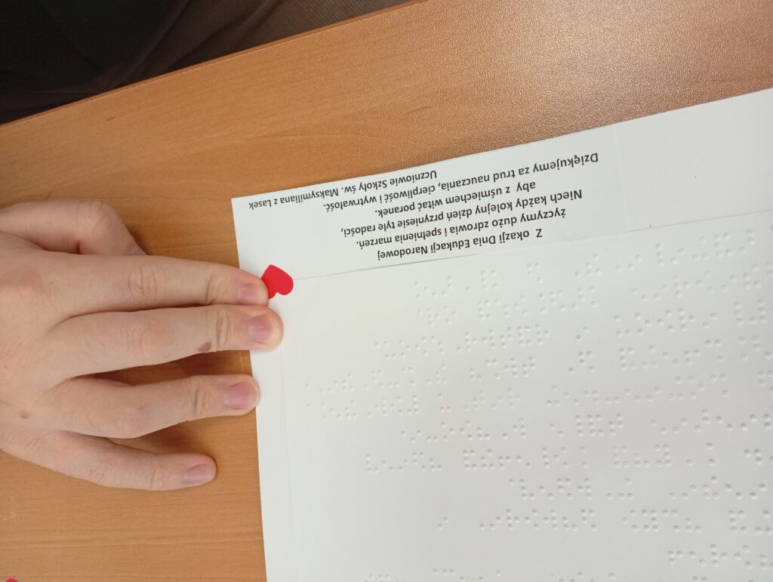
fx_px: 604
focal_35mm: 27
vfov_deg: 51.5
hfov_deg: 65.2
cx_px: 386
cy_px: 291
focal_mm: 3.98
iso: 151
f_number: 1.8
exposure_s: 1/50
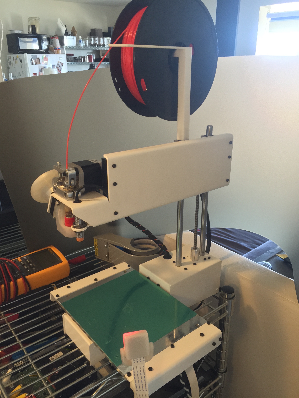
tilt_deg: -21.4
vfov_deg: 61.7
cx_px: 150
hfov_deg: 48.2
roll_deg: +0.3
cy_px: 199
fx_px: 334
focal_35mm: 29
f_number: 2.2
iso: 125
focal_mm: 4.15
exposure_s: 1/30
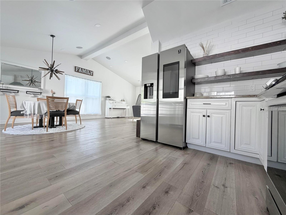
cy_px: 108
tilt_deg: -0.6
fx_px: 116
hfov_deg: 102.1
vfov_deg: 85.7
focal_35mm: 14
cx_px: 143
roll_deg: -2.1
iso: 125
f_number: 2.2
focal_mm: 2.22
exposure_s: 1/121
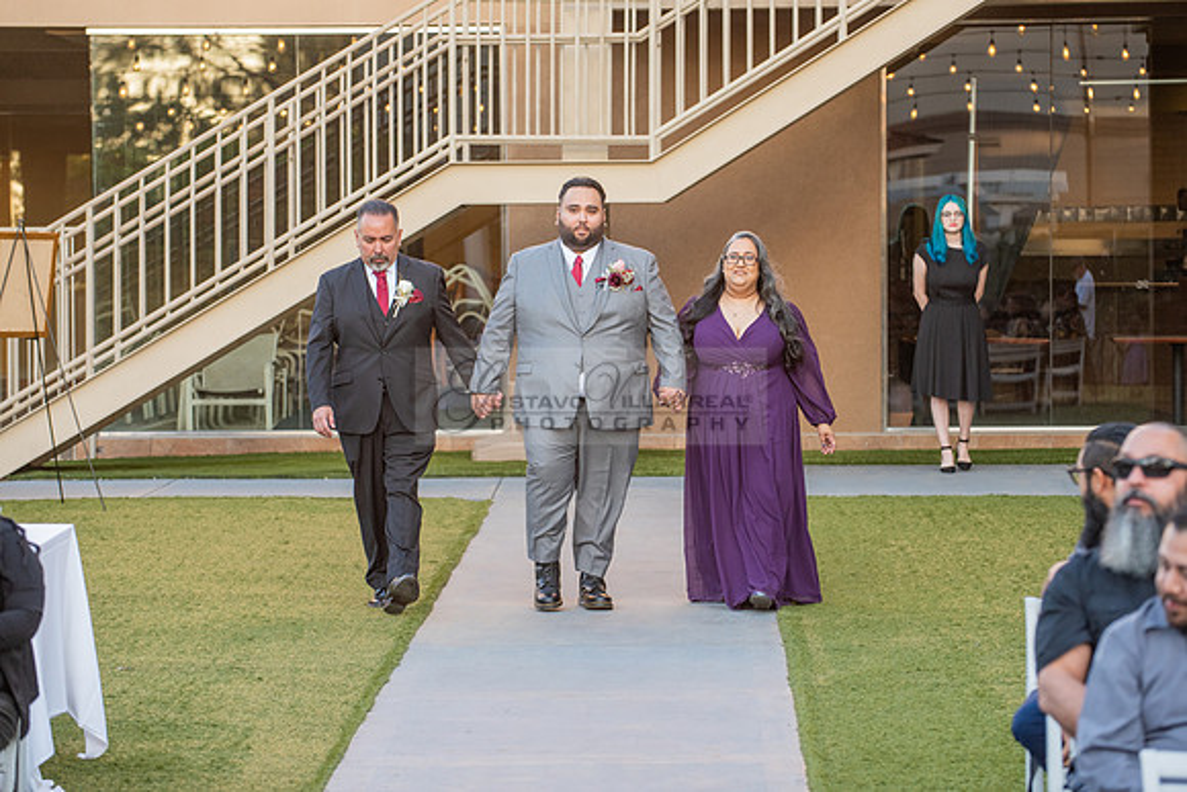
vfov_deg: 9.9
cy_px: 373
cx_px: 594
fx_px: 4576
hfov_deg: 14.8
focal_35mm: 139
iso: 800
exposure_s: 1/320
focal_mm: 130
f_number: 4
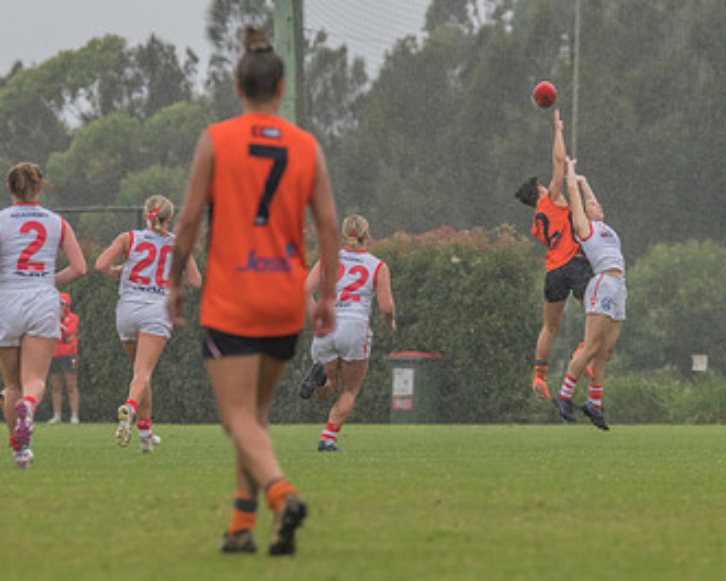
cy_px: 202
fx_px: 12359
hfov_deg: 3.4
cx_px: 563
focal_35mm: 575
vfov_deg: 2.7
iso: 800
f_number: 6.3
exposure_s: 1/2000
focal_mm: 300
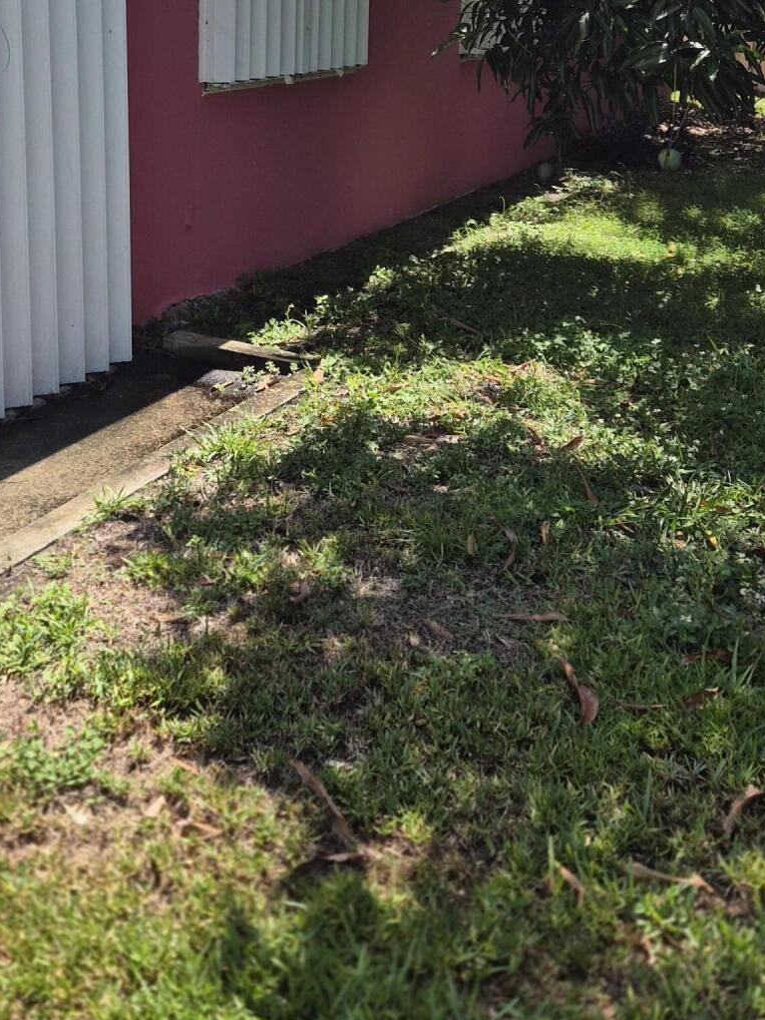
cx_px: 255
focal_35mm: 45
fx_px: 1325
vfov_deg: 40.1
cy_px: 184
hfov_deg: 31.9
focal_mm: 5.4
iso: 80
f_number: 1.8
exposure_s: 1/4048
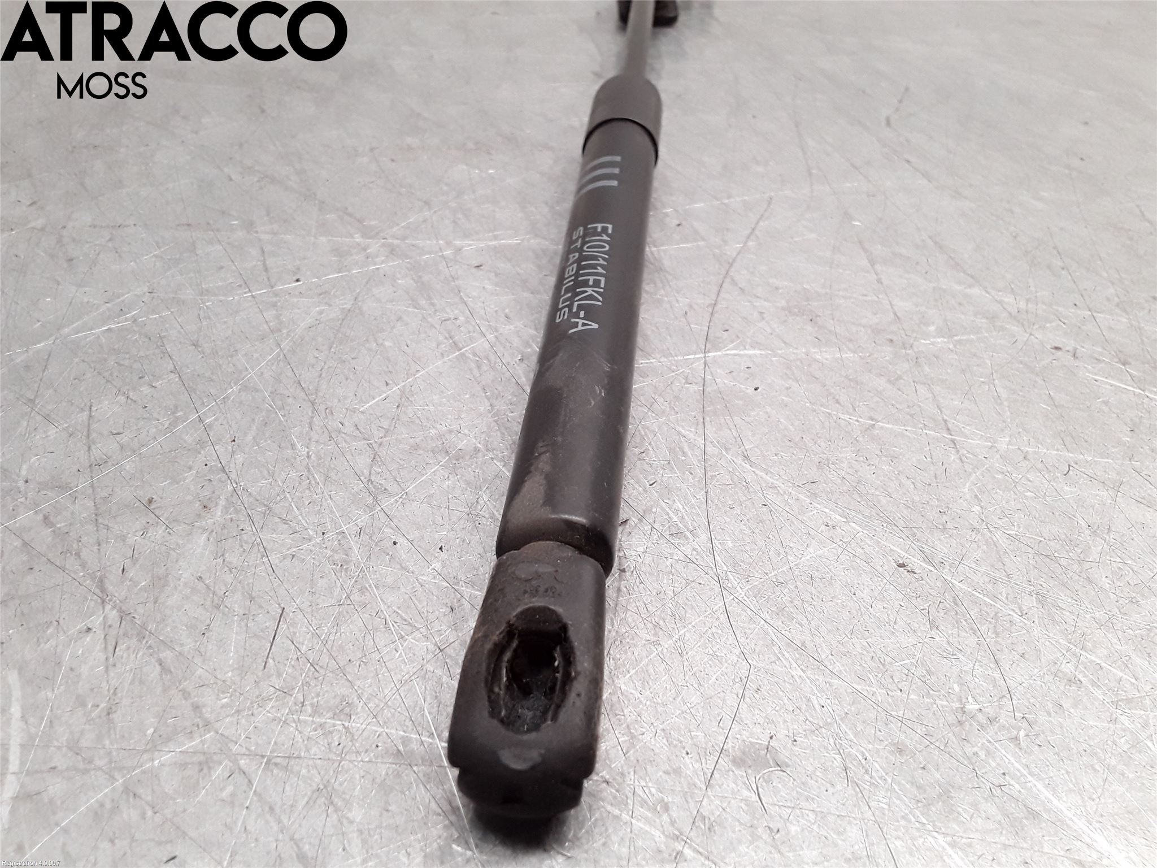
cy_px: 434
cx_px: 578
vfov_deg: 49.7
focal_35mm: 28
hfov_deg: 63.4
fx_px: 936
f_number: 1.9
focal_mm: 2.91
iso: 100
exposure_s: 1/100
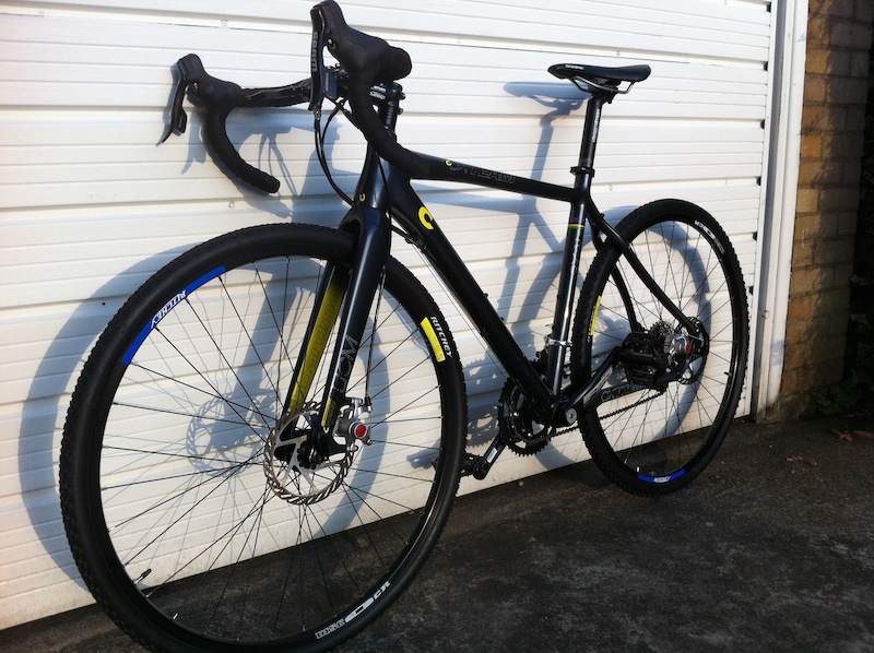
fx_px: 883
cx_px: 437
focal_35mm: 35
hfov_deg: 52.7
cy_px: 326
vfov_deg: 40.6
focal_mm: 3.85
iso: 80
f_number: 2.8
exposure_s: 1/425
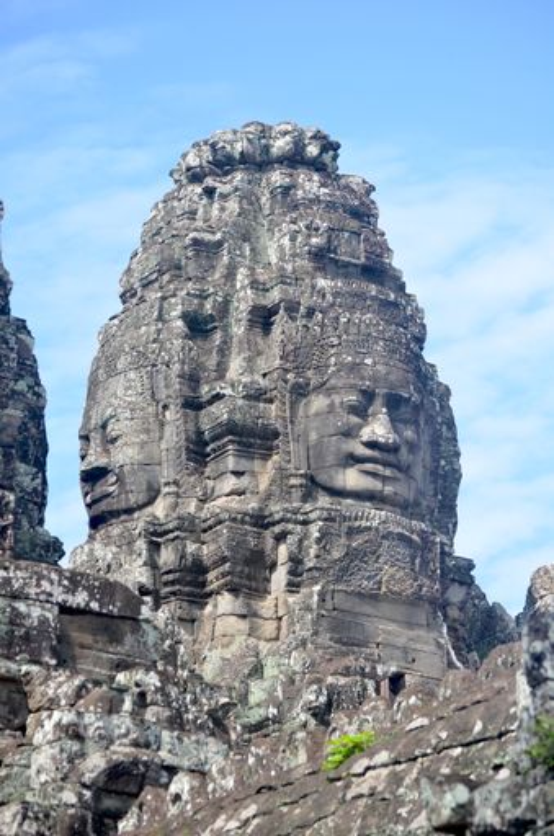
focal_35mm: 150
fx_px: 3479
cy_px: 418
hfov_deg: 9.1
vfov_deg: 13.7
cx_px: 277
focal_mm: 100
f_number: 6.3
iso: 400
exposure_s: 1/640
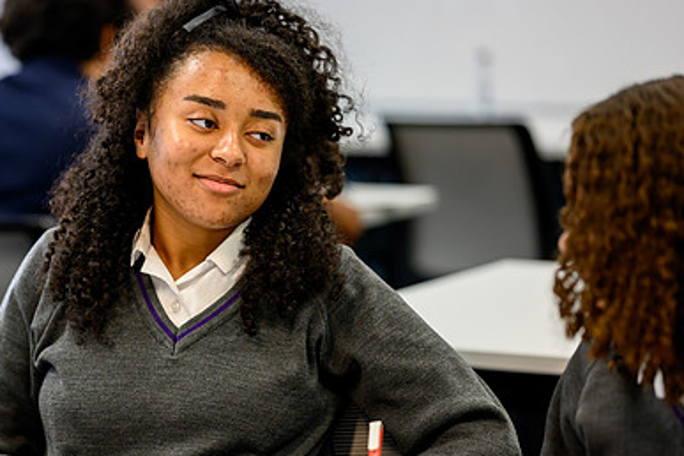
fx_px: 2527
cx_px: 177
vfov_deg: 10.3
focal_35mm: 133
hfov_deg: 15.4
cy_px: 250
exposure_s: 1/400
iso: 1100
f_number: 1.8
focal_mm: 85
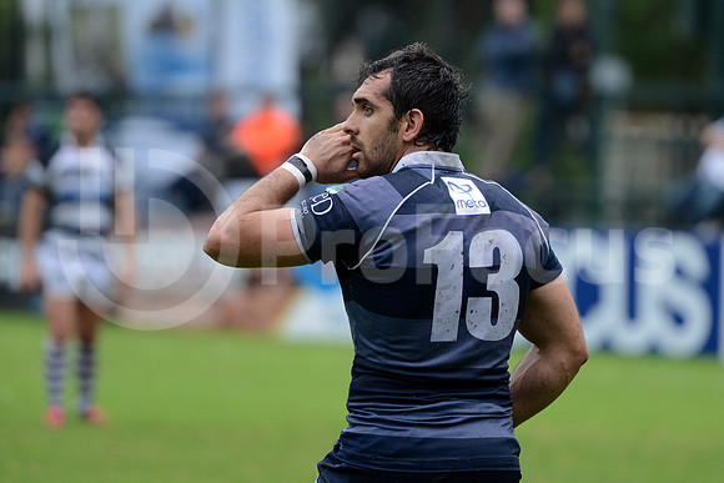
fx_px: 5632
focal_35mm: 280
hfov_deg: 7.4
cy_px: 242
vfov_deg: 4.9
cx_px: 362
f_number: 4
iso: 1600
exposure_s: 1/500
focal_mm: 280
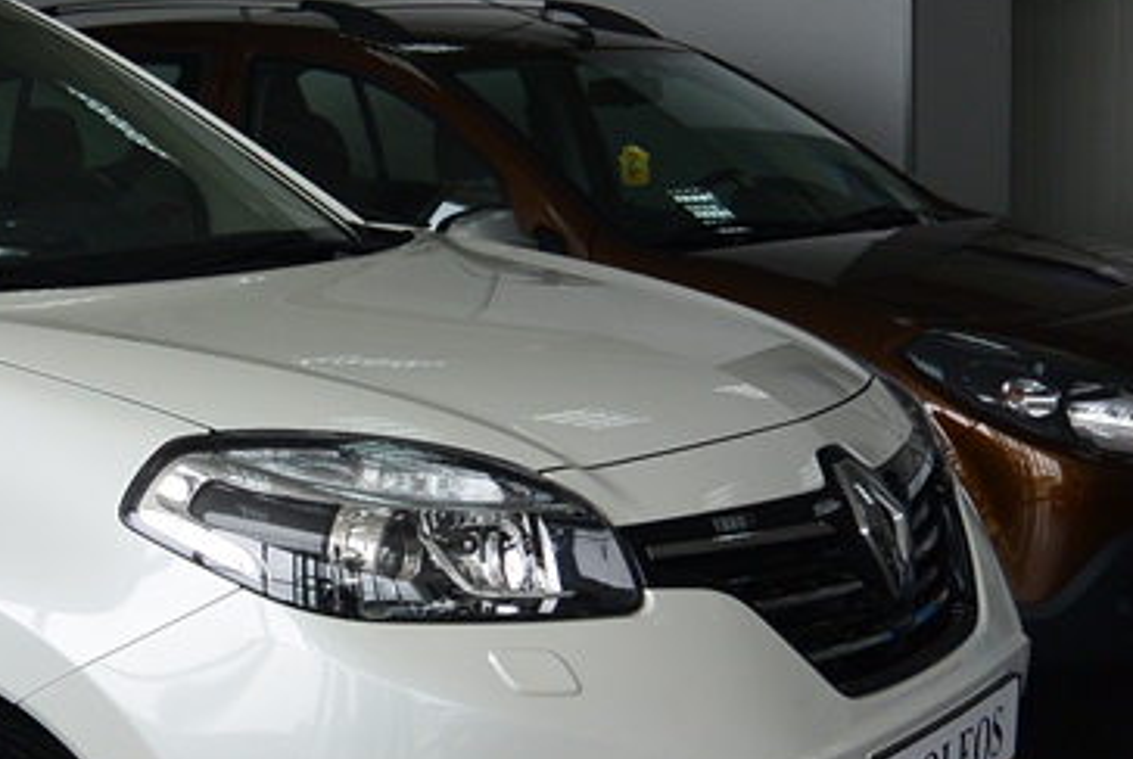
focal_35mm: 88
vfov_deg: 15.6
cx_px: 215
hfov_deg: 22.7
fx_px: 2774
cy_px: 414
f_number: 4.2
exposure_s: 1/250
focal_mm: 15
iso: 140
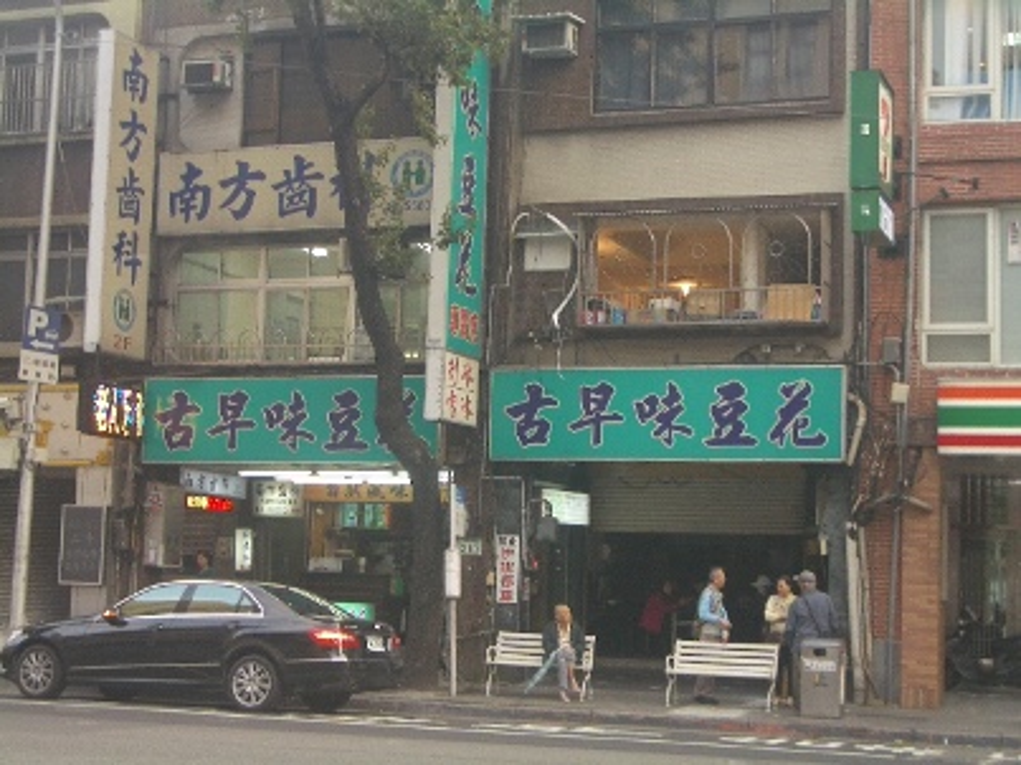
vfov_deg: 23.6
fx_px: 1828
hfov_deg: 31.2
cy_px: 382
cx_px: 510
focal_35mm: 62
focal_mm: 10.2
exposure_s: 1/50
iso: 100
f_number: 3.5
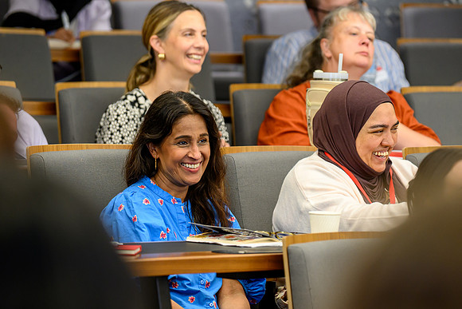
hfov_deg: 8.7
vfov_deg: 5.8
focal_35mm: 237
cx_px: 231
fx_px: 3046
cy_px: 154
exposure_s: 1/125
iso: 900
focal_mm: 150
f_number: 2.8
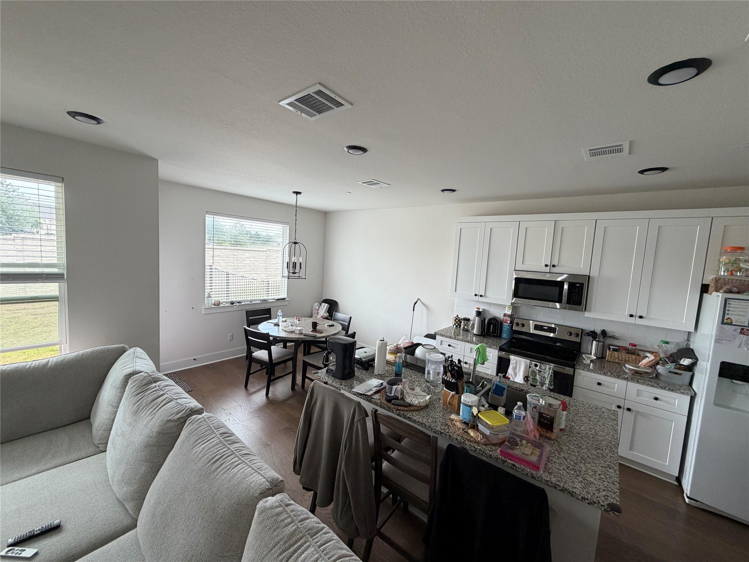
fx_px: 303
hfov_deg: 102.1
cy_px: 281
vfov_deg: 85.7
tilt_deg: -5.6
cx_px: 374
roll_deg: -3.0
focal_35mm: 14
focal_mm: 2.22
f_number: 2.2
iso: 160
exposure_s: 1/121
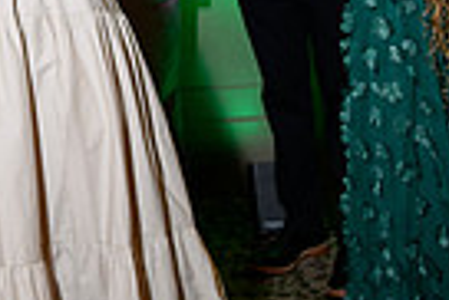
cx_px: -53
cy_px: -199
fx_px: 1061
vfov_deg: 14.6
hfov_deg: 22.5
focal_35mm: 85
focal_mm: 20
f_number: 5.6
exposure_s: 1/40
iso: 640
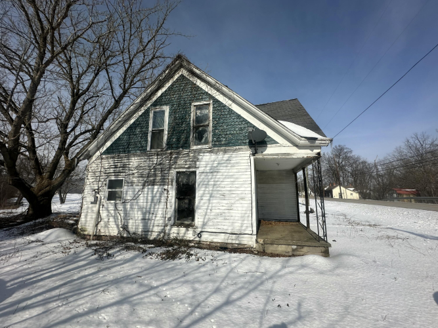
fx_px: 177
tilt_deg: +10.3
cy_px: 164
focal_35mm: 14
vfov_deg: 85.7
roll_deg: -0.2
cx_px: 219
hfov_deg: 102.1
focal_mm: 2.22
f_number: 2.2
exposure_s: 1/5814
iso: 50
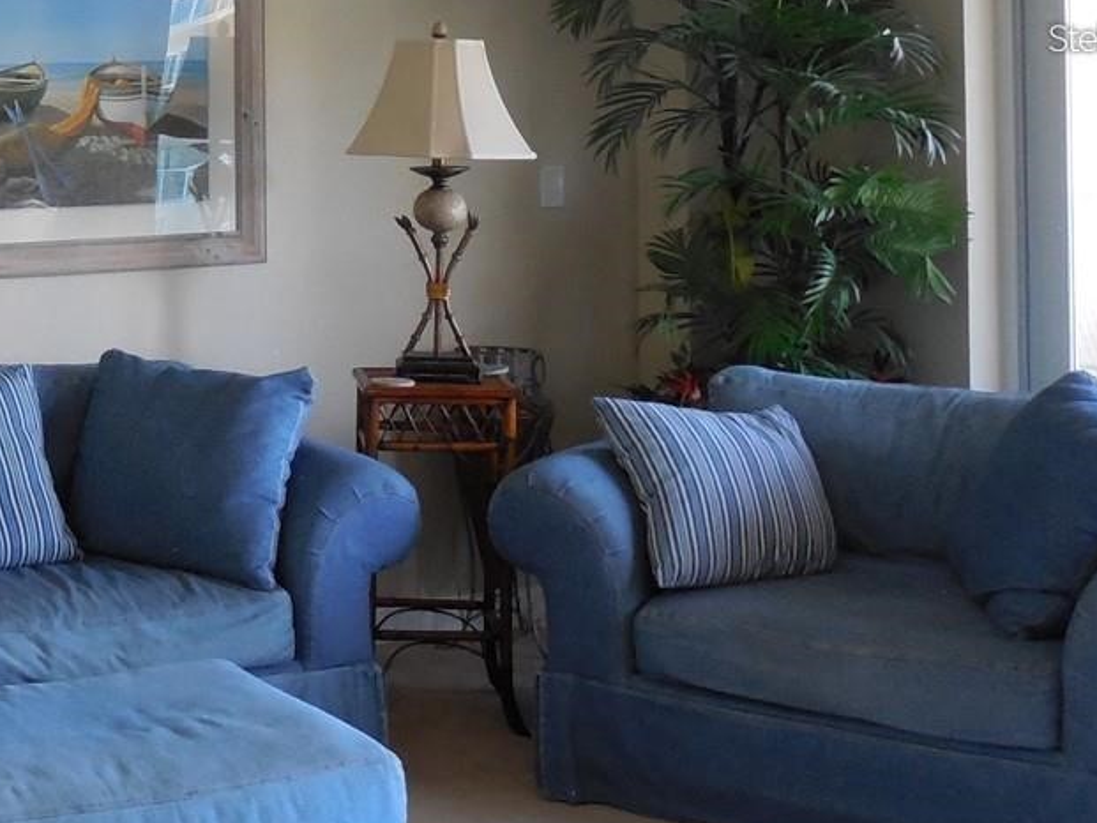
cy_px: 37
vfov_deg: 21.3
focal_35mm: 67
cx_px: -198
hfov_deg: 26.0
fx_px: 2124
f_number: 3.5
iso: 400
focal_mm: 4.6
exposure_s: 1/25
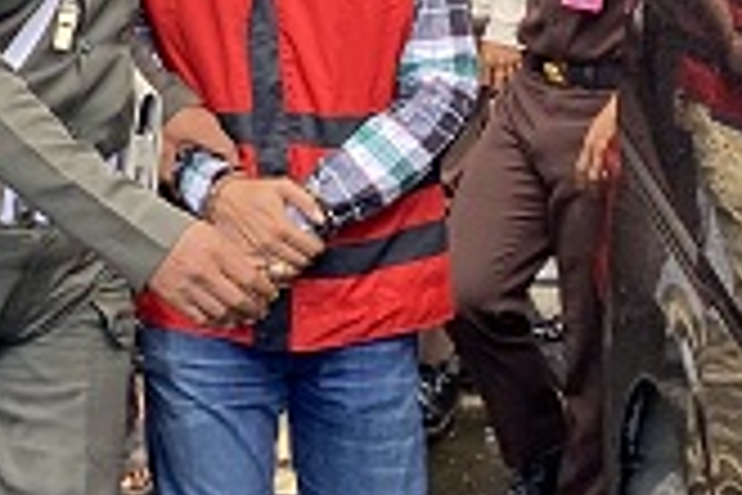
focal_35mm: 115
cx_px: 288
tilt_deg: -6.8
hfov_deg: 17.8
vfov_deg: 11.8
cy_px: -2
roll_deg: -2.9
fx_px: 2370
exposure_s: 1/121
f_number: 1.8
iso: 40
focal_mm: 4.25
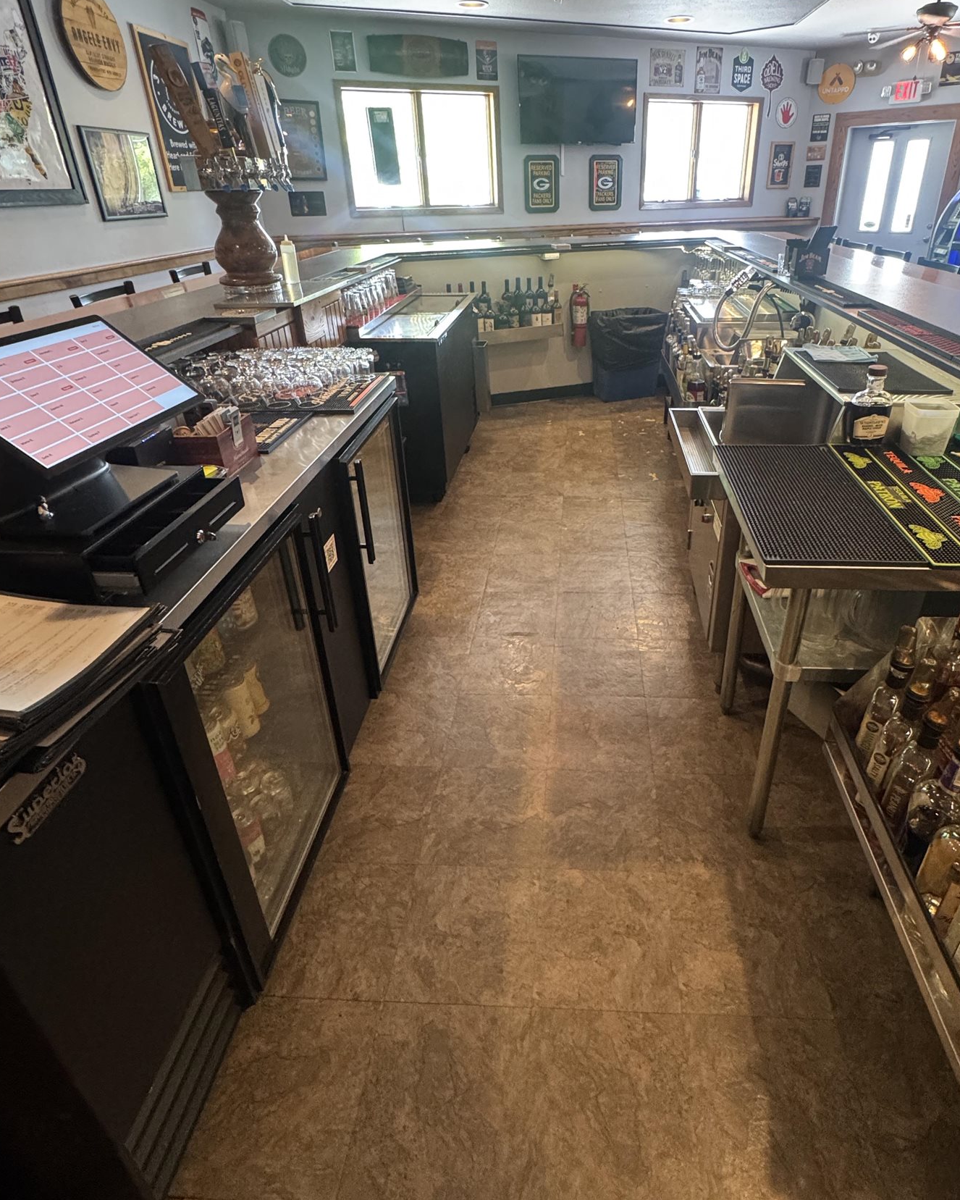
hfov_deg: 70.5
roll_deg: +2.1
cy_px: 505
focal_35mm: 19
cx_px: 546
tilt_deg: -26.6
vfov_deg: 82.7
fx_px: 675
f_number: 2.2
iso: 500
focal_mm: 2.22
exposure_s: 1/41
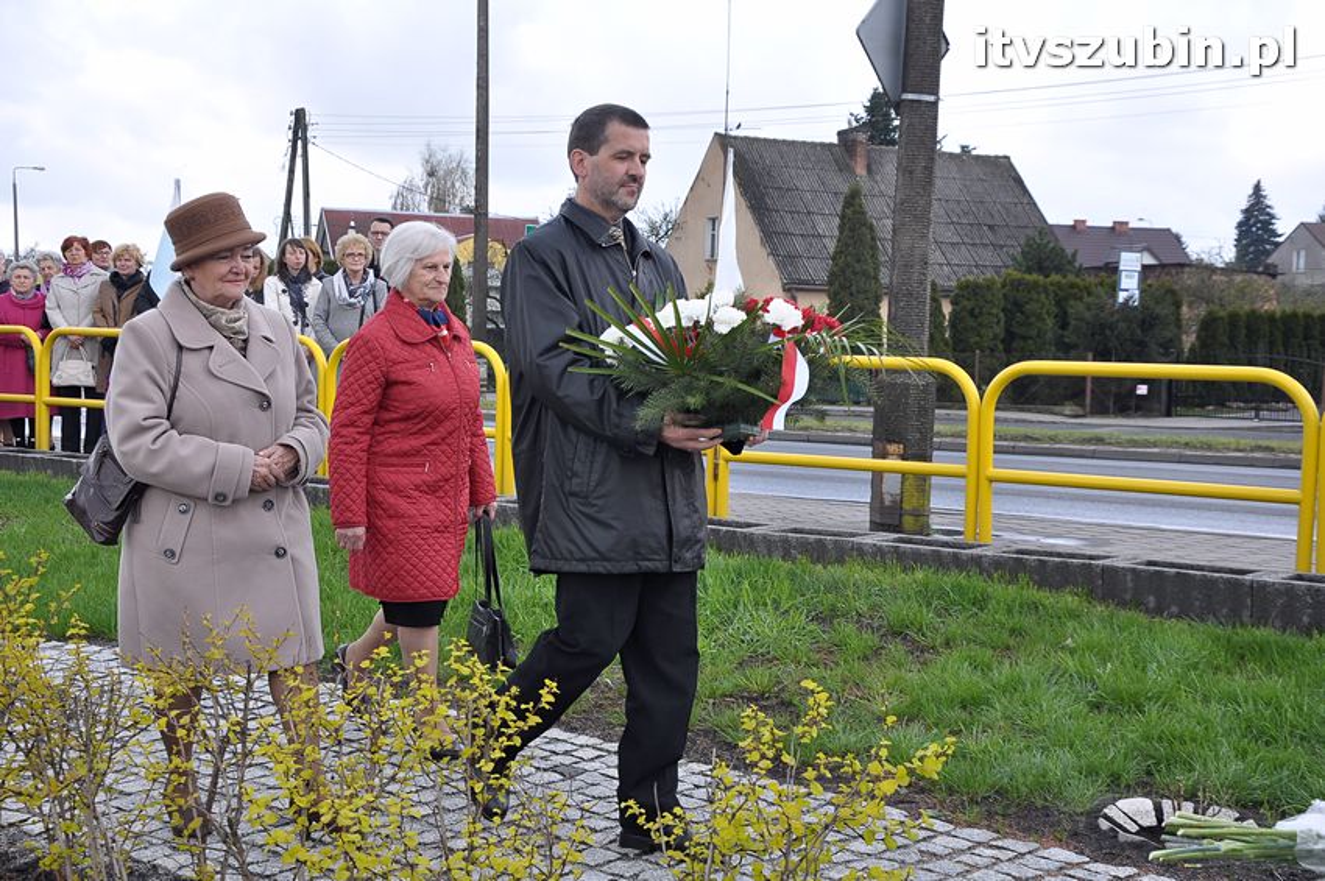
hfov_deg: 41.1
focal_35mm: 48
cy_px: 440
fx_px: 1765
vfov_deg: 28.0
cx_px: 662
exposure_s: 1/250
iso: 320
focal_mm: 32
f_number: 8
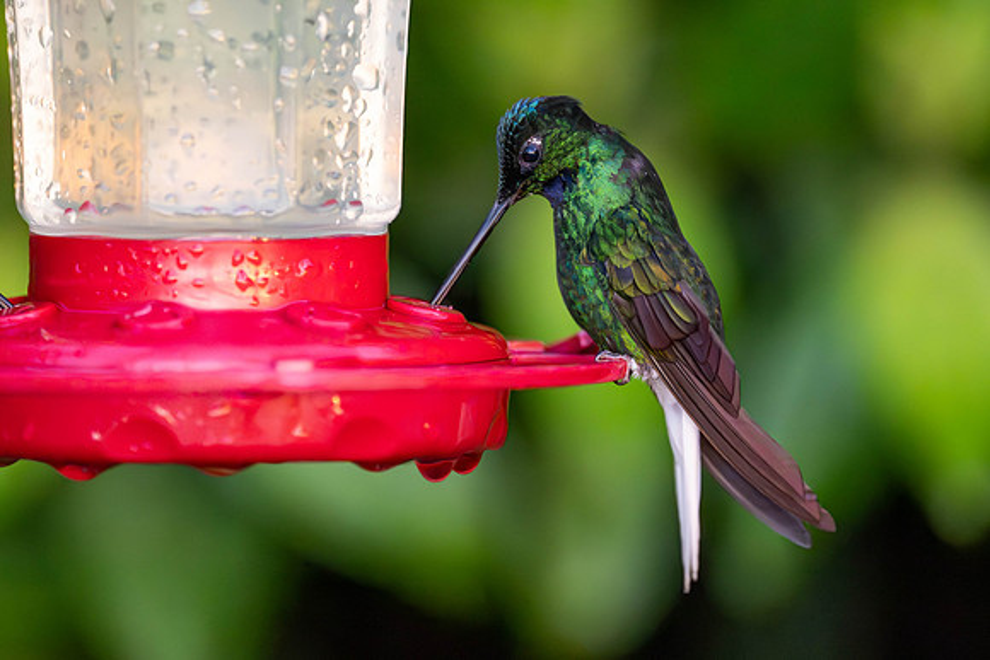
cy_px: 287
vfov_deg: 2.2
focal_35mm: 639
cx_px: 493
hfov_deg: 3.2
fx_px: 17576
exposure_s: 1/100
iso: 20000
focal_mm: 400
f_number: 2.8
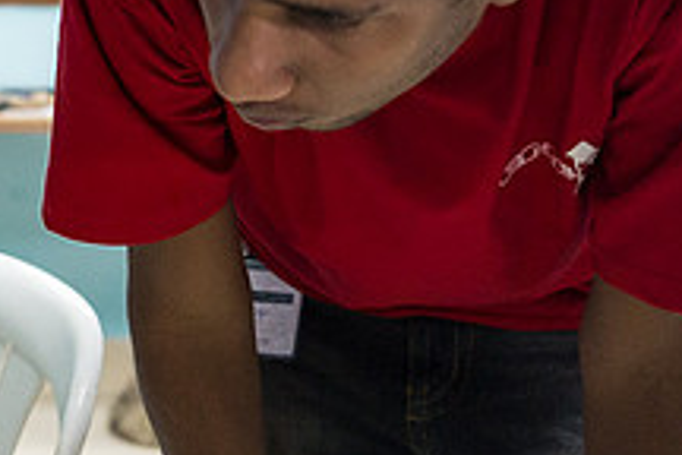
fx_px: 2084
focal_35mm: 110
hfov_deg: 17.5
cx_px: -199
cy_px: 96
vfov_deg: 12.4
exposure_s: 1/100
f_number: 2.8
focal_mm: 27
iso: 3200
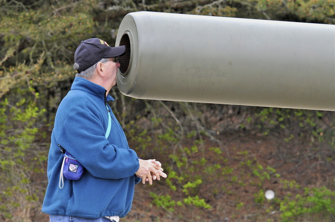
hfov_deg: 7.1
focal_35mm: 292
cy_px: 111
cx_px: 168
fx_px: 2718
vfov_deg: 4.7
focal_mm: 195
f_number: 8
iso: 800
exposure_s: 1/250
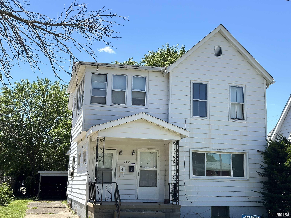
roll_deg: -0.7
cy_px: 109
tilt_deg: +10.7
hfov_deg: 39.7
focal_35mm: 48
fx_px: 404
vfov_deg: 30.3
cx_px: 146
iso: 80
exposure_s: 1/3876
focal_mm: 6.86
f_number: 1.78
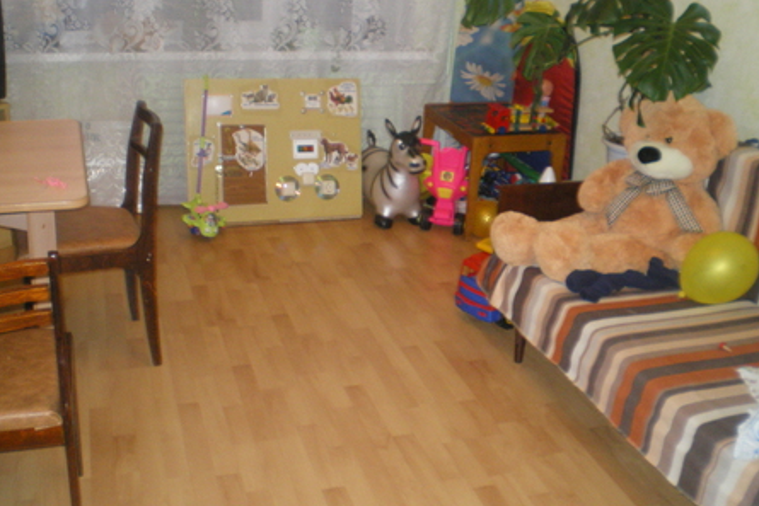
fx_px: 844
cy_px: 230
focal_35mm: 40
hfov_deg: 48.4
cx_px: 377
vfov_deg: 33.4
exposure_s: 1/30
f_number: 3.1
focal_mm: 6.3
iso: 400
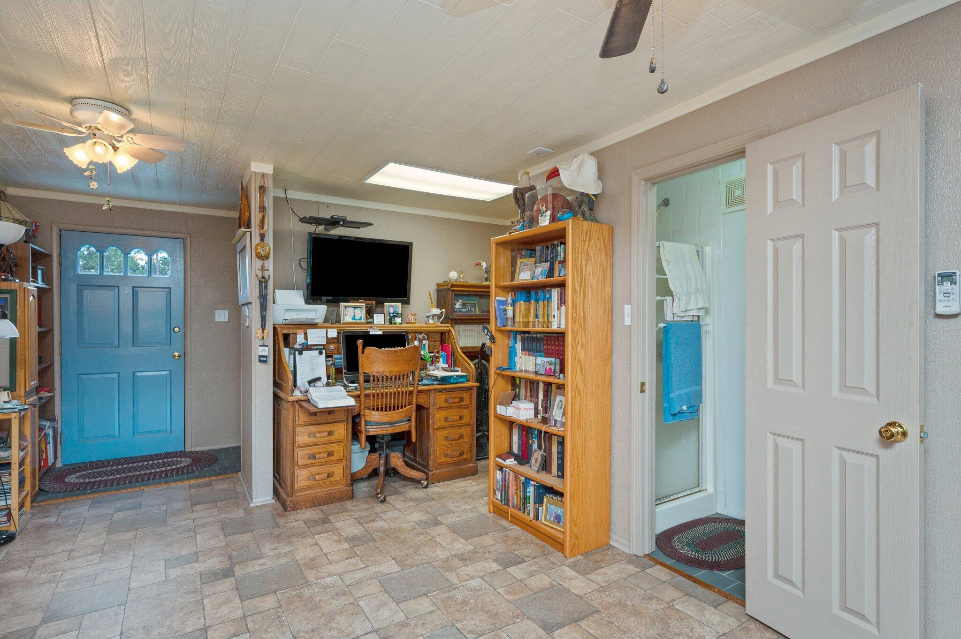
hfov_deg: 88.5
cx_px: 480
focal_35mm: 18
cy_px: 320
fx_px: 493
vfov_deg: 65.9
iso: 500
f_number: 9
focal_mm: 18.5
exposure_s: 1/30
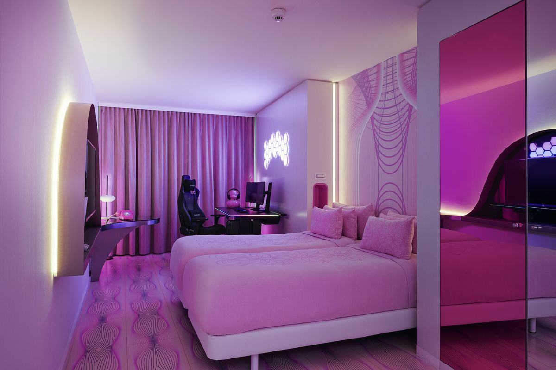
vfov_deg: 55.1
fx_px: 355
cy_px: 185
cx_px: 278
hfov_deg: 76.1
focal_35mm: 23
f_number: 9
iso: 400
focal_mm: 23
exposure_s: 1/8
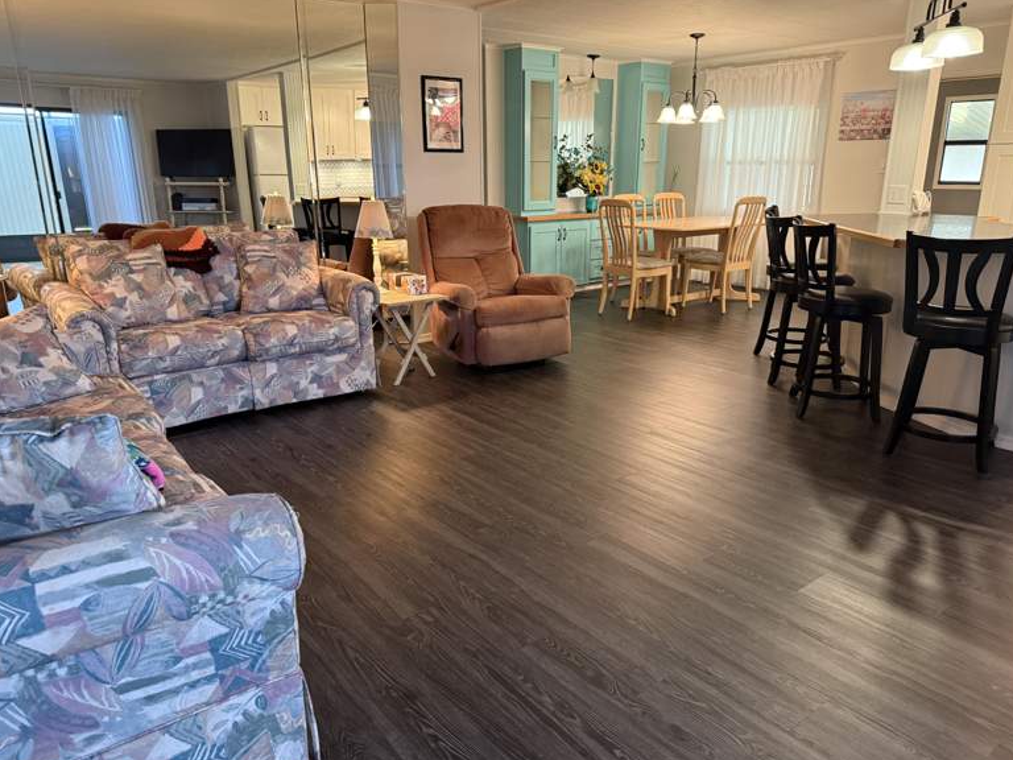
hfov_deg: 69.4
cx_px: 503
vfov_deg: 54.9
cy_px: 391
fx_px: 732
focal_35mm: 25
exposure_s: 1/60
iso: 640
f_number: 1.78
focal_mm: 6.76
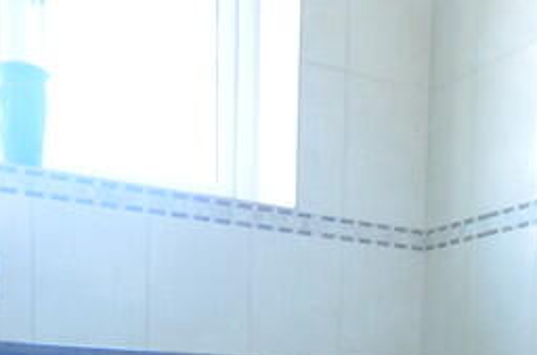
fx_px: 892
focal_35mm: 60
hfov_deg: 33.2
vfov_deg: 20.1
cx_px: 361
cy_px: 492
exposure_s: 1/60
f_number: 4
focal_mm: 10
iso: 720
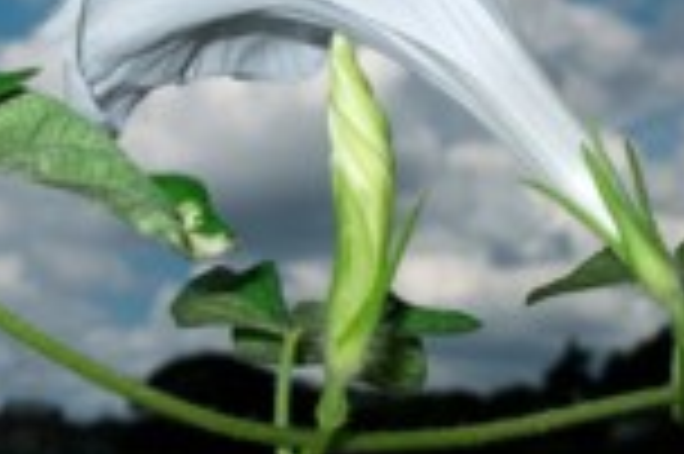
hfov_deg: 18.9
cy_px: 67
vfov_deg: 12.6
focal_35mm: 108
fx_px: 2050
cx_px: 297
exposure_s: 1/250
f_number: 10
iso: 100
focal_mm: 24.2
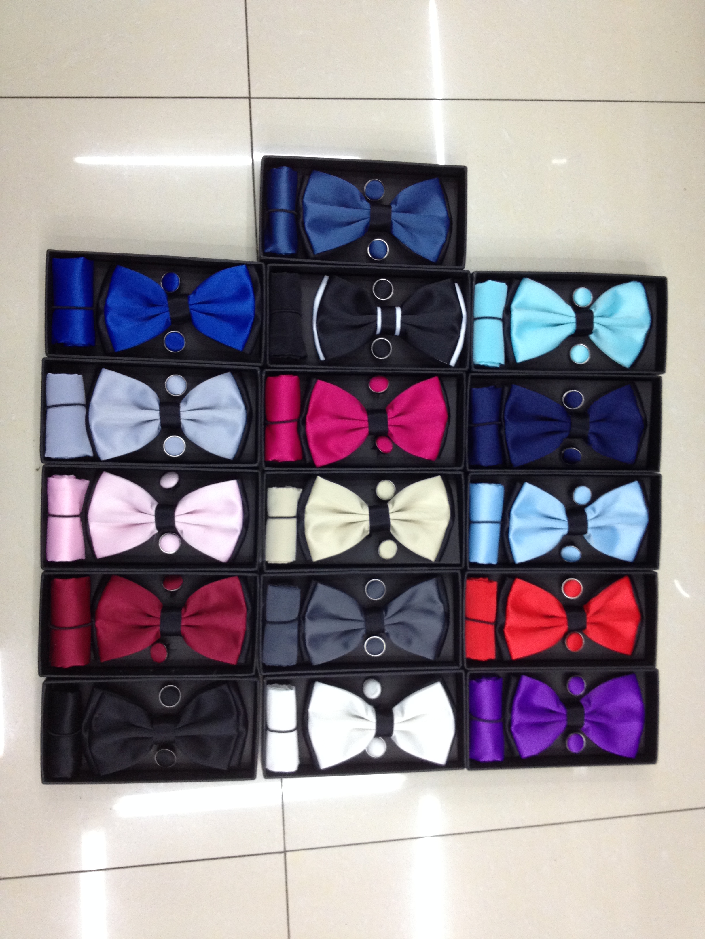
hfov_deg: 40.7
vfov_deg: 52.6
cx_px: 352
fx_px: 950
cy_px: 470
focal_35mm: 35
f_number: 2.4
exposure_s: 1/20
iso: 125
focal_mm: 4.28
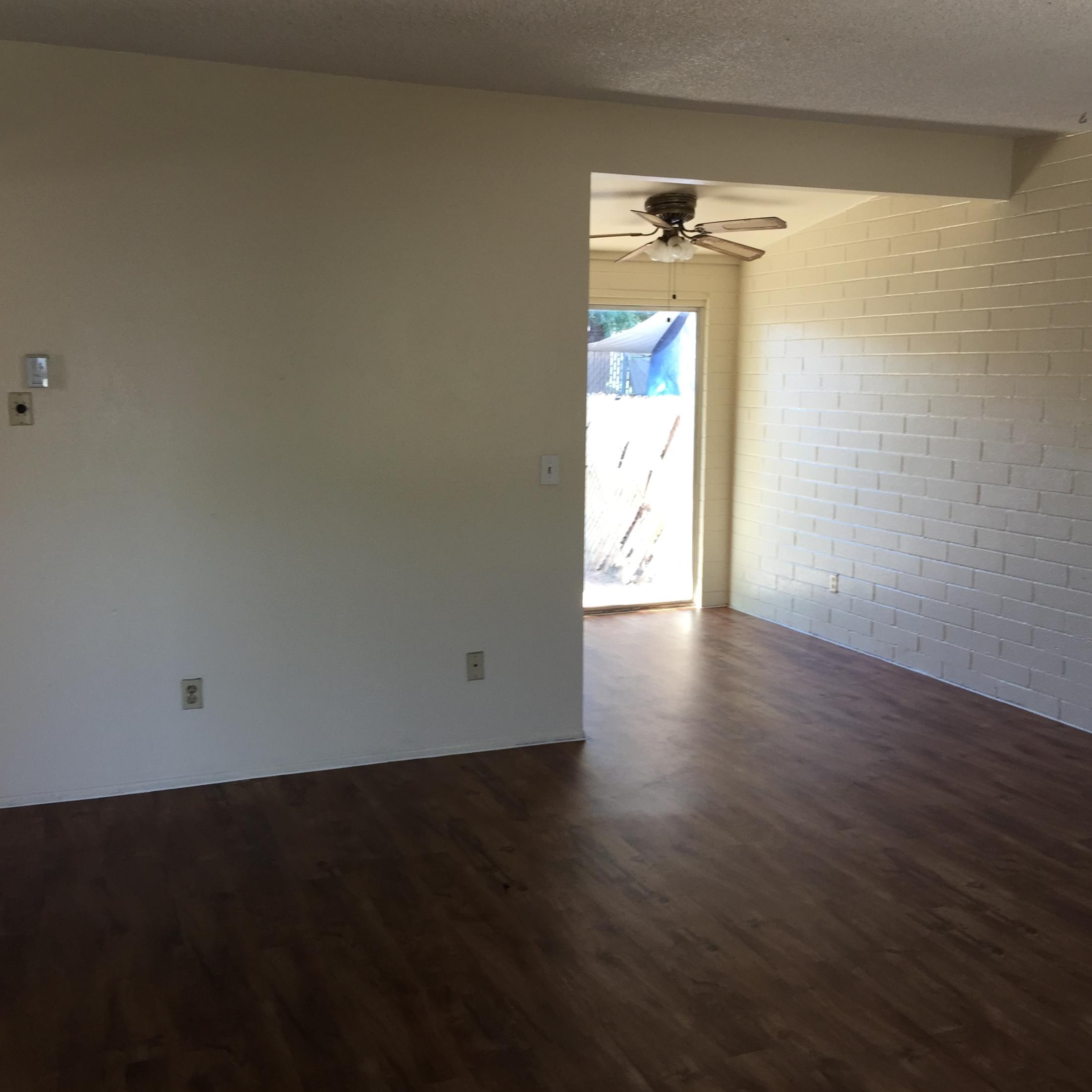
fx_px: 1249
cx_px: 602
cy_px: 543
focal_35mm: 35
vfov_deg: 47.2
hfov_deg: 47.1
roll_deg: +0.0
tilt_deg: -7.9
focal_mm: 4.15
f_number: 2.2
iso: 40
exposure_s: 1/60
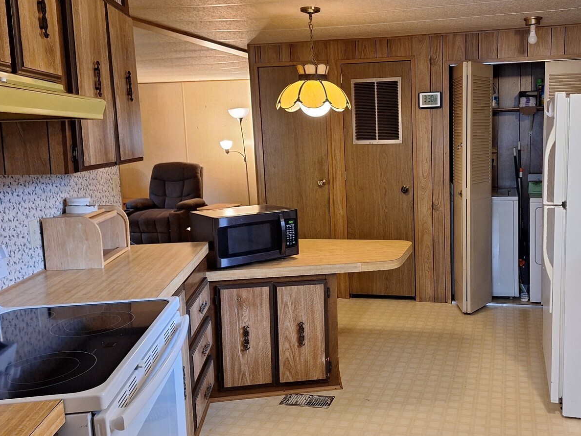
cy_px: 196
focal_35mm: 31
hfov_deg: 57.1
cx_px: 387
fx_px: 520
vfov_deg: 45.4
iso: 200
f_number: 1.8
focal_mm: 5.54
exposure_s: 1/40
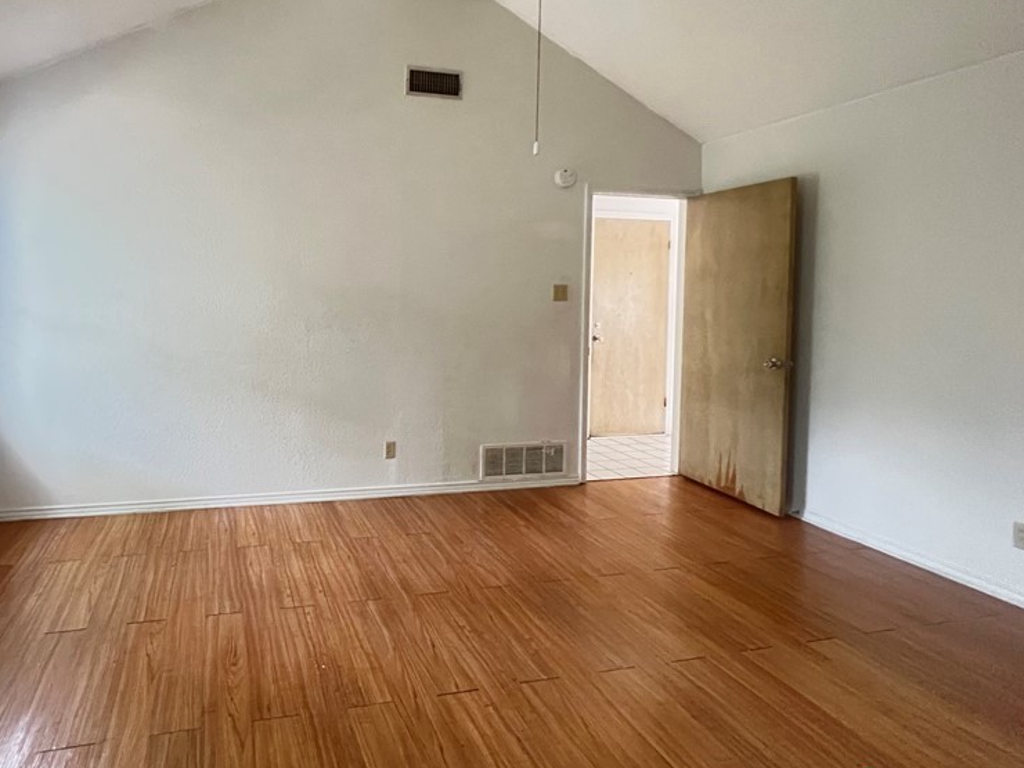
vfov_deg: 70.8
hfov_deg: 84.9
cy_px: 306
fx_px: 532
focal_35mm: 18
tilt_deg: -1.8
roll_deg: -0.7
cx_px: 346
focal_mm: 1.57
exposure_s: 1/50
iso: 1000
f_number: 1.8
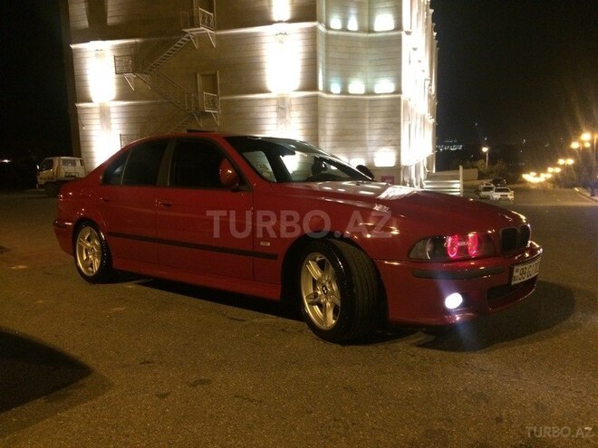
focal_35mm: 29
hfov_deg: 61.7
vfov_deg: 48.2
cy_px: 224
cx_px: 299
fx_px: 501
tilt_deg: -9.3
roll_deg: +2.3
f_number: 2.2
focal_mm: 4.15
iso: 320
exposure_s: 1/25
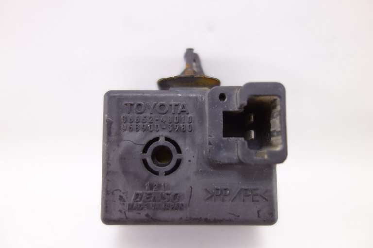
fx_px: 290
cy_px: 124
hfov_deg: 65.5
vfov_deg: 46.4
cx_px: 186
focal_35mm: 28
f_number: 1.8
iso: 125
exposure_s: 1/80
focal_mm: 10.4
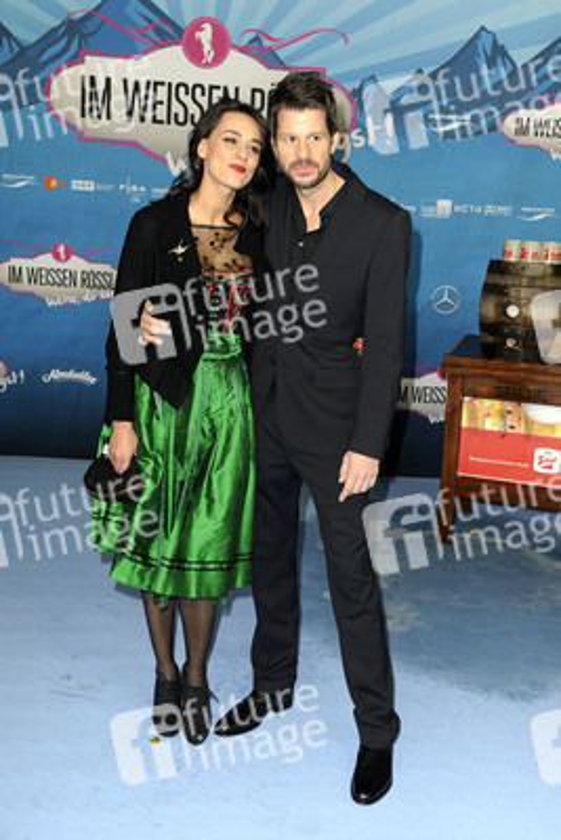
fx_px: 934
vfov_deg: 48.4
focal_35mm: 40
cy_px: 420
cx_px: 280
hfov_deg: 33.4
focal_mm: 40
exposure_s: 1/160
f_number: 5
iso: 1000
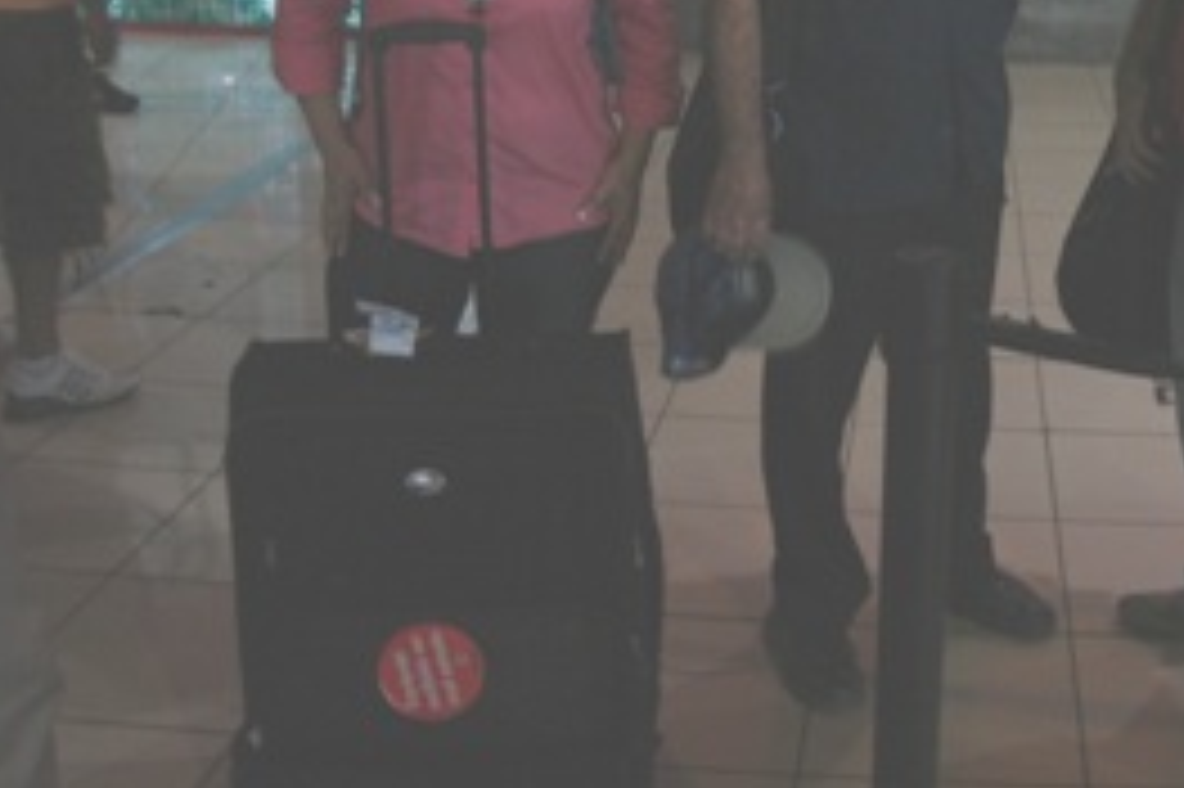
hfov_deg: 41.7
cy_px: 135
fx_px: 1512
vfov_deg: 28.5
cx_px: 860
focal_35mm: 46
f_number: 3.5
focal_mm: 18
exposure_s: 1/8
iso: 200
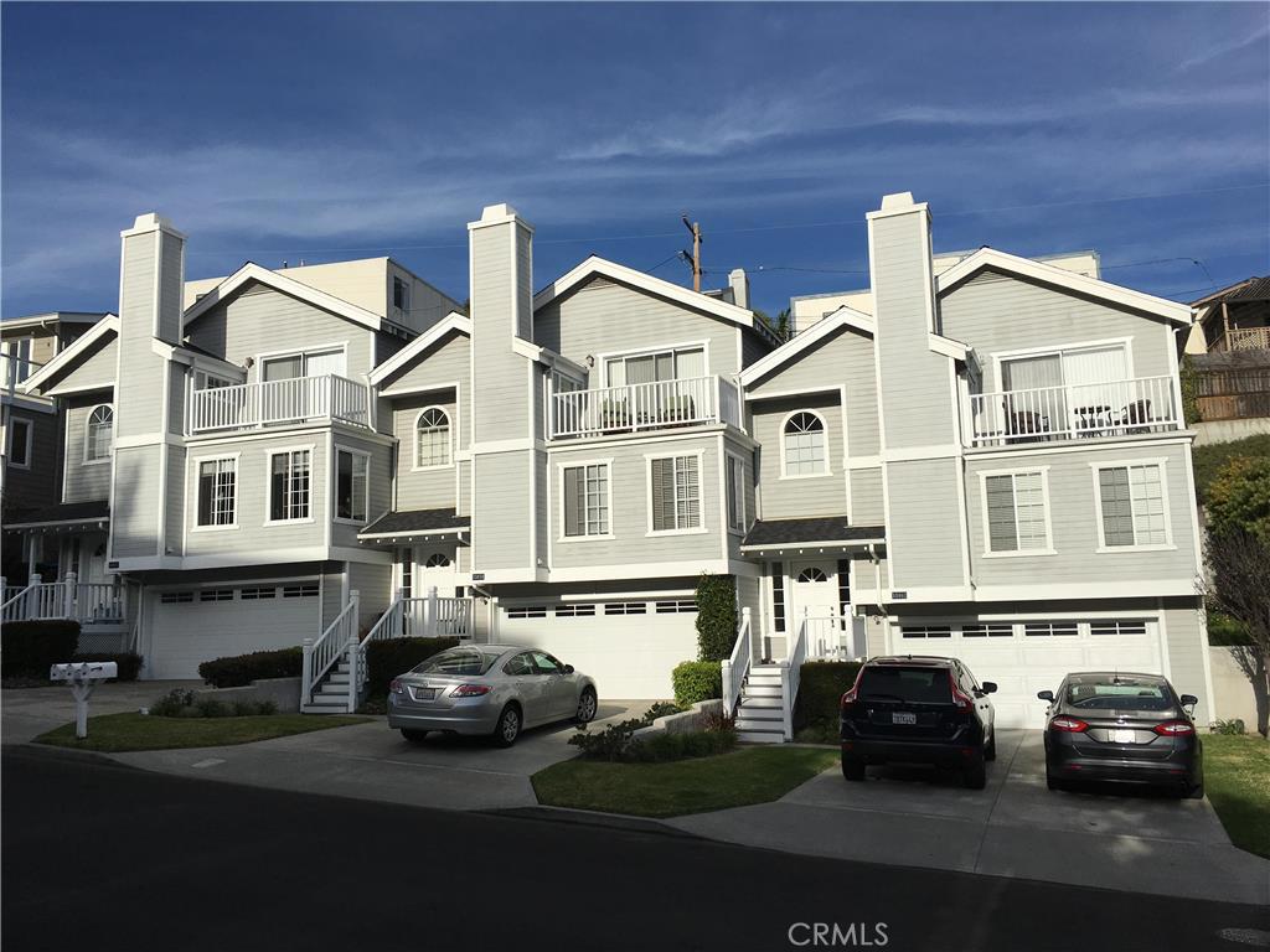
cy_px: 476
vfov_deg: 48.2
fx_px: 1064
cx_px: 635
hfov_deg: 61.7
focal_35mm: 29
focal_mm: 4.15
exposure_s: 1/3846
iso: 25
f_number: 2.2
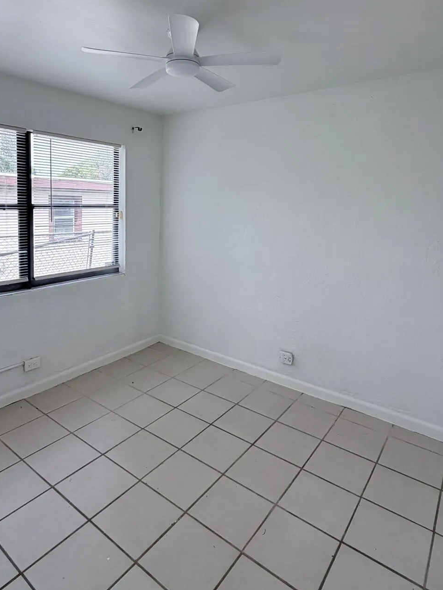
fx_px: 375
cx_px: 202
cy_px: 232
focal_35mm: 22
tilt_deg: -3.9
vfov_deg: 75.4
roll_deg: -1.6
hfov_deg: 61.0
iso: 64
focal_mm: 2.22
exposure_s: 1/154
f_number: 2.2
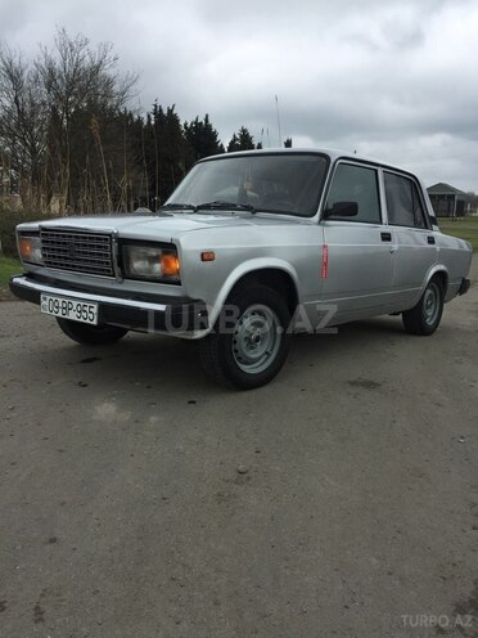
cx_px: 239
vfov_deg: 61.7
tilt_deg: -10.3
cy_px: 319
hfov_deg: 48.2
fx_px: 534
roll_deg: -0.7
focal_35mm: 29
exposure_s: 1/1276
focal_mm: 4.15
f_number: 2.2
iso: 32
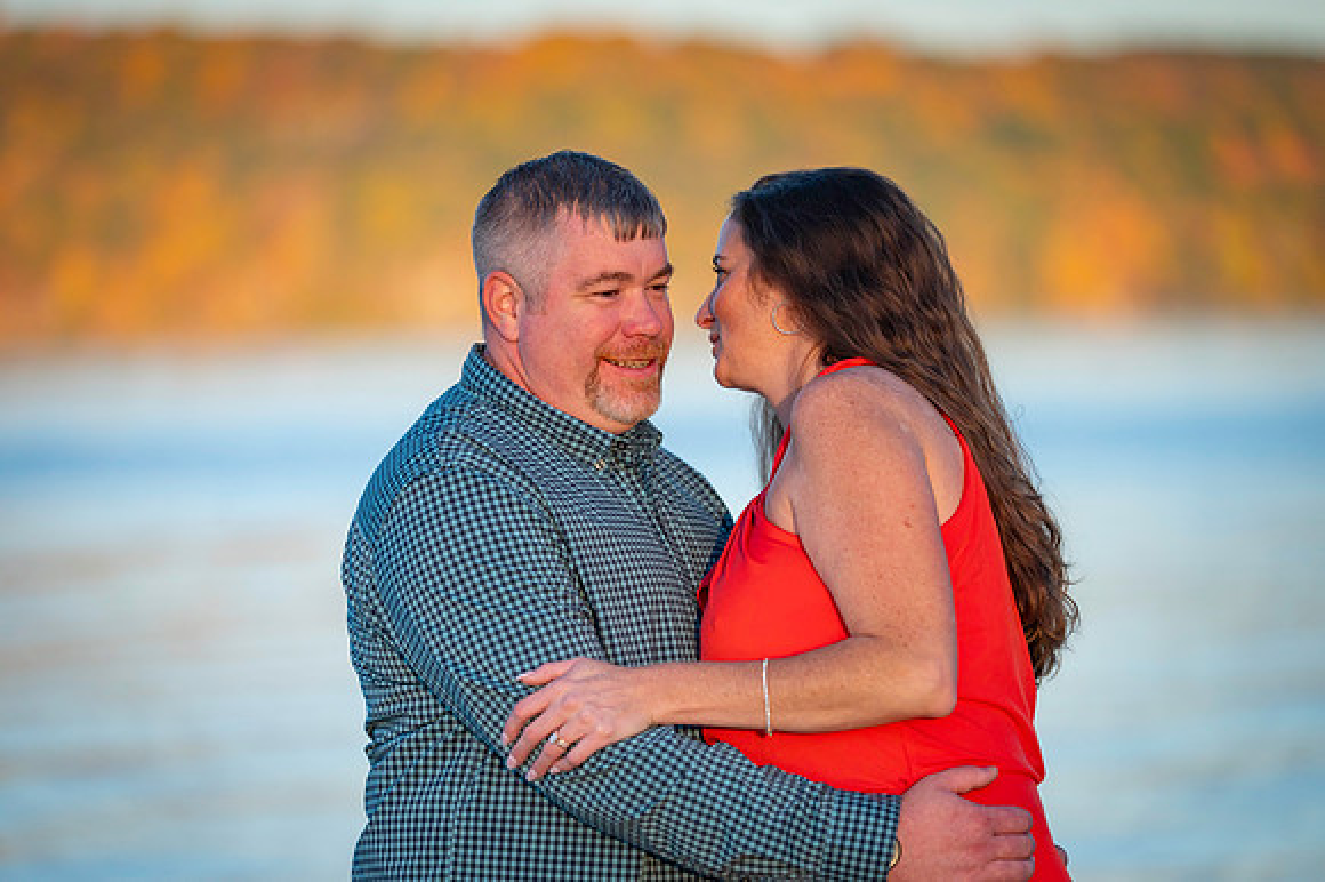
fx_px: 6621
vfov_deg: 7.6
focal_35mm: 180
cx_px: 662
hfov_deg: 11.4
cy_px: 441
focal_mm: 180
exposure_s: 1/6400
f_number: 2.8
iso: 640
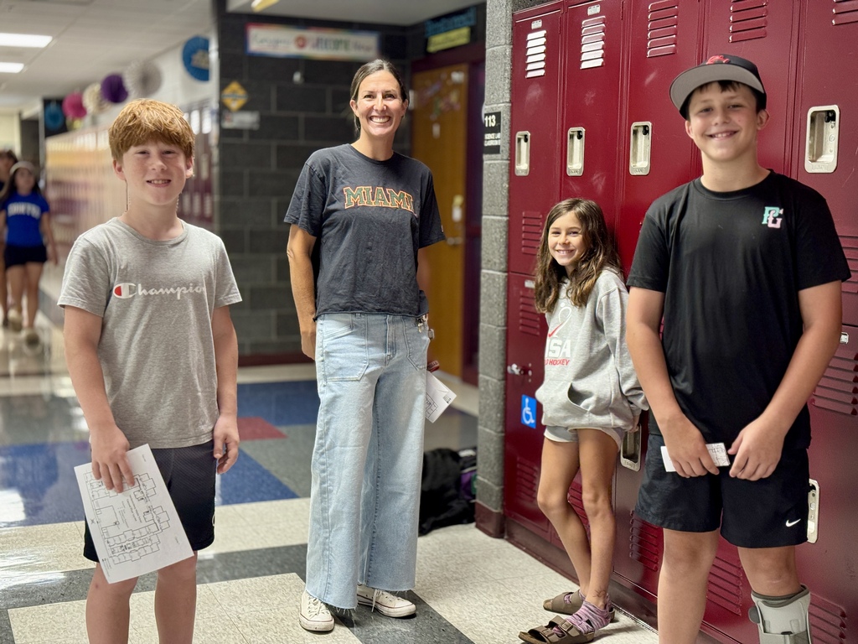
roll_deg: -1.0
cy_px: 322
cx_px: 429
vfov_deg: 30.3
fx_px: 1190
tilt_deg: -6.7
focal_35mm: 48
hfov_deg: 39.7
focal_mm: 6.76
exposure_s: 1/40
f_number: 1.78
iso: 320
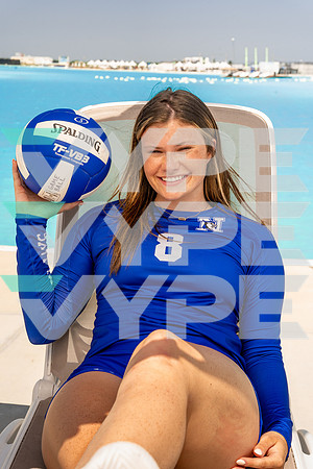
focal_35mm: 70
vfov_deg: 28.8
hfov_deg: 19.5
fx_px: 913
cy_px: 234
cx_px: 156
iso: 250
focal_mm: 70
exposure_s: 1/250
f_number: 11
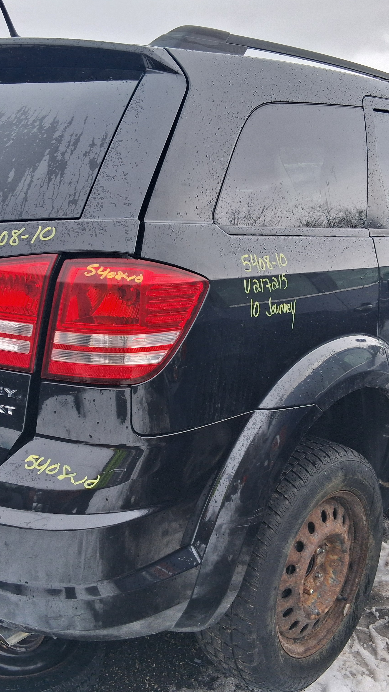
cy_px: 346
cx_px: 185
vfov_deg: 52.8
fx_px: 697
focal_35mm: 38
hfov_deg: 31.2
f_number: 1.8
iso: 64
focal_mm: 3.98
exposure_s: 1/120
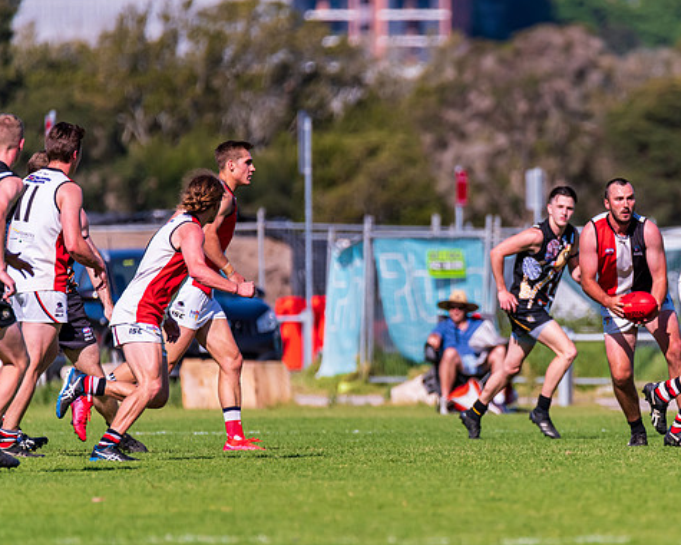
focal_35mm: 756
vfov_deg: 2.0
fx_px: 15237
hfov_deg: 2.6
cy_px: 328
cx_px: 490
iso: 800
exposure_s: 1/3200
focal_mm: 550
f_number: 6.3
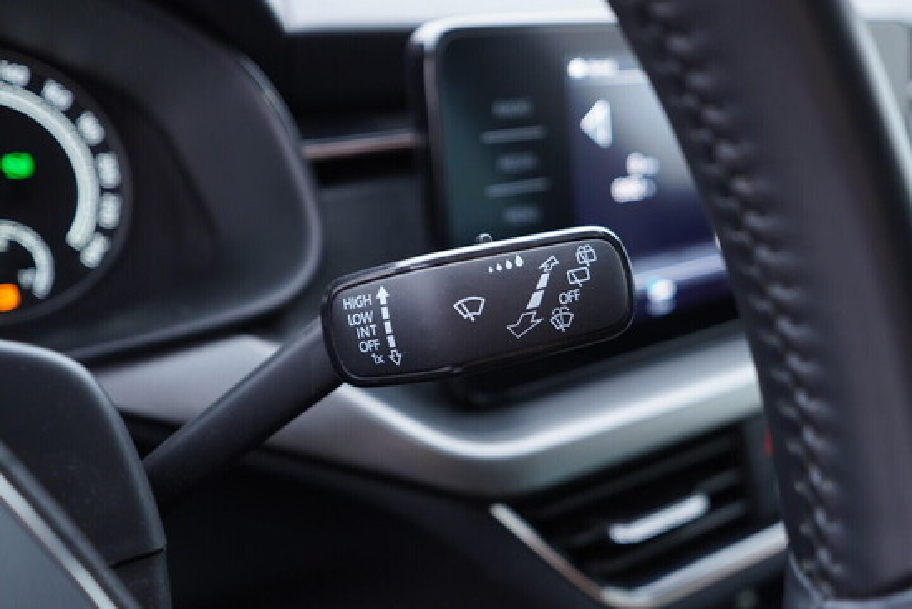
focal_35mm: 36
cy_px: 304
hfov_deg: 53.1
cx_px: 456
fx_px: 912
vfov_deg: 36.9
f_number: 2.8
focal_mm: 24
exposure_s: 1/40
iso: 400
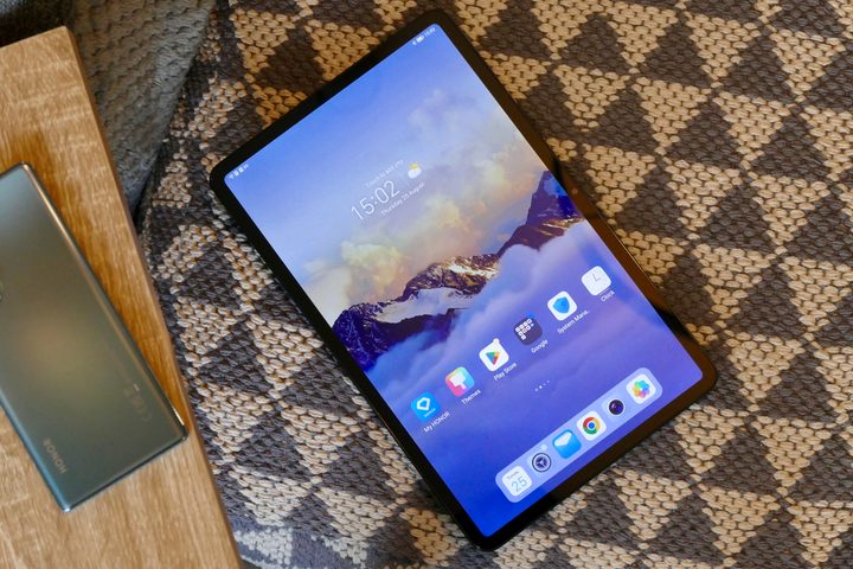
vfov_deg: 15.5
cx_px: 426
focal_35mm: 88
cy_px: 284
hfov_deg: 23.1
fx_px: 2085
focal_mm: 32.24
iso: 1600
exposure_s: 1/80
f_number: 4.5
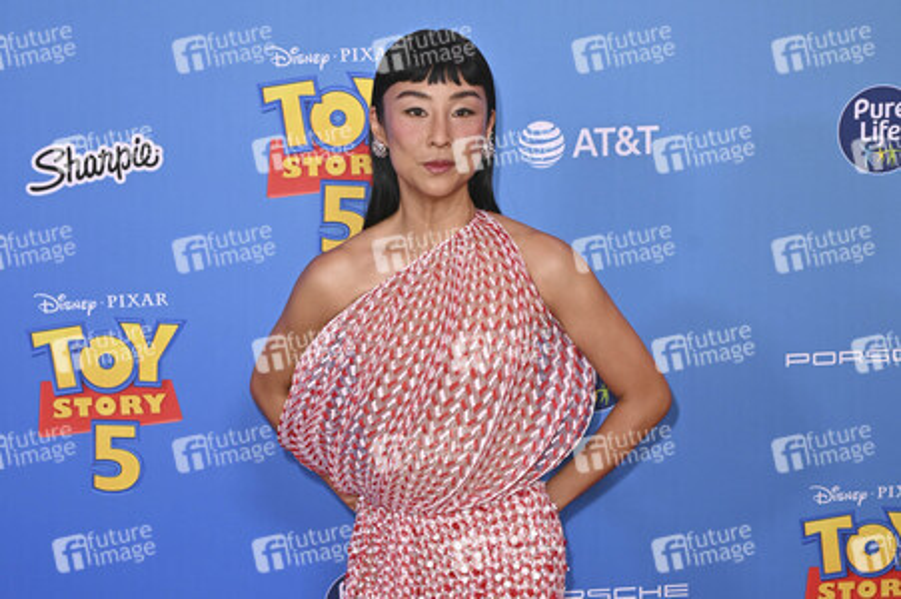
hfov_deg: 41.1
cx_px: 450
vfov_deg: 28.0
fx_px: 1200
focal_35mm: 48
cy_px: 300
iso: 1250
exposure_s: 1/250
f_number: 6.3
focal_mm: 48
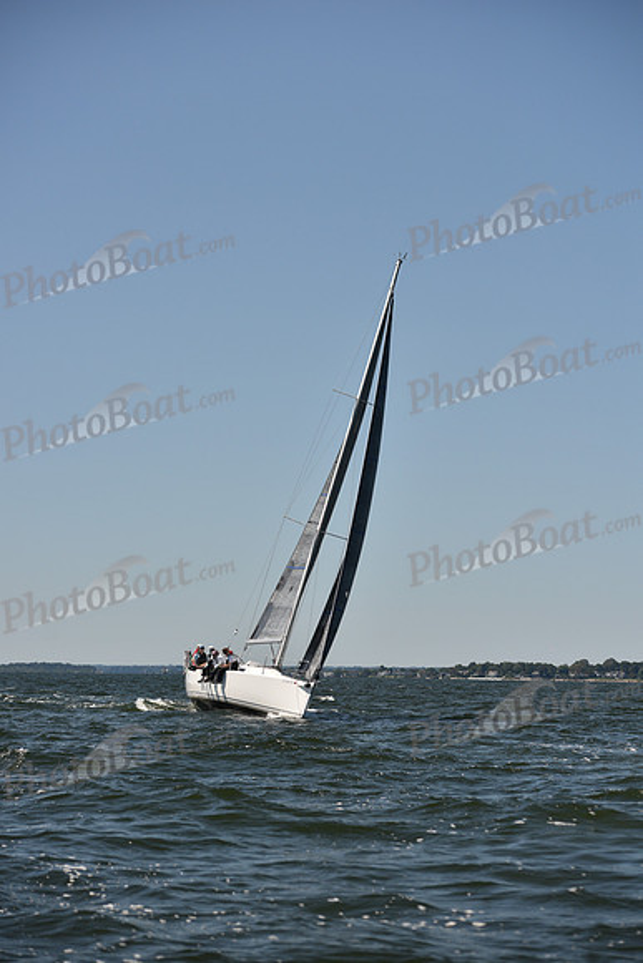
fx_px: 2463
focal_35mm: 92
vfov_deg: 22.1
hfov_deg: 14.9
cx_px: 322
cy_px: 482
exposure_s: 1/1600
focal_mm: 92
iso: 250
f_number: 4
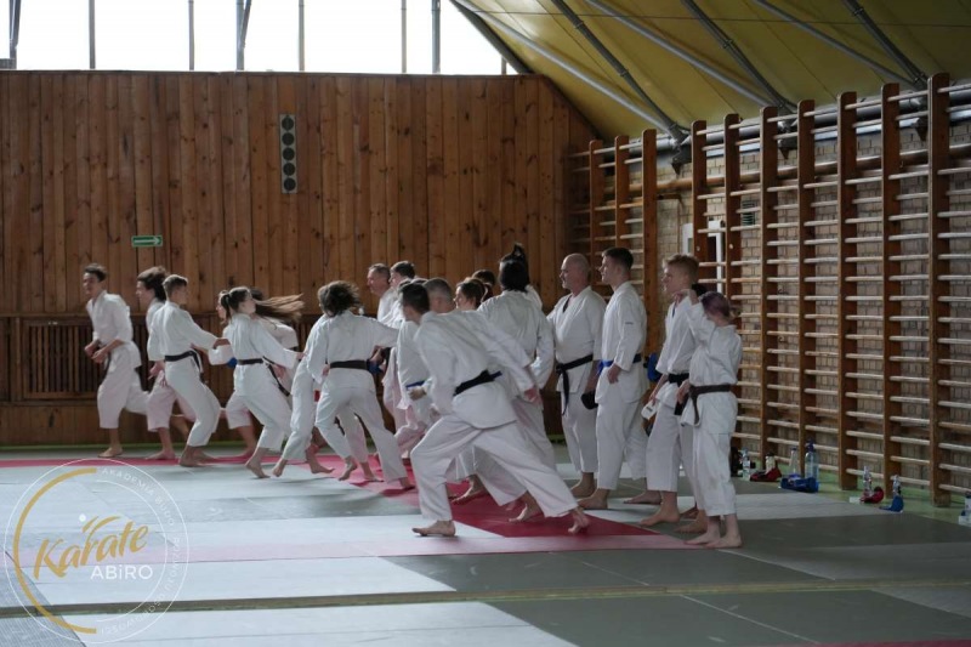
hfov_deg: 19.5
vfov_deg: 13.0
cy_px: 324
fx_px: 2831
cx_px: 486
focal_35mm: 105
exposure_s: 1/160
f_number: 4
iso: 4000
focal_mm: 105
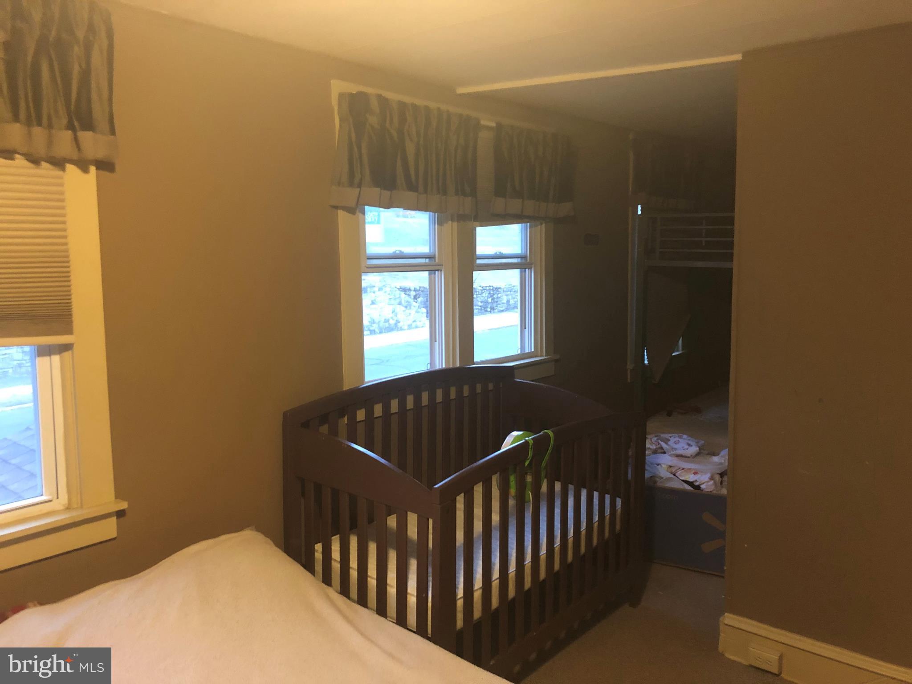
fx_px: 738
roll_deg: -0.3
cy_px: 342
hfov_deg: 63.4
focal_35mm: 28
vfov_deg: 49.7
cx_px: 456
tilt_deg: -5.4
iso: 100
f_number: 1.8
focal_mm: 3.99
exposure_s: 1/5
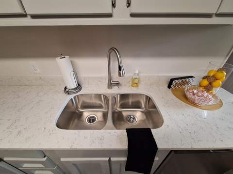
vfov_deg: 89.8
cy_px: 87
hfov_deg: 106.2
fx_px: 87
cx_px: 116
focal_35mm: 13
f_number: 2.2
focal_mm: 1.74
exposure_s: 1/40
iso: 125
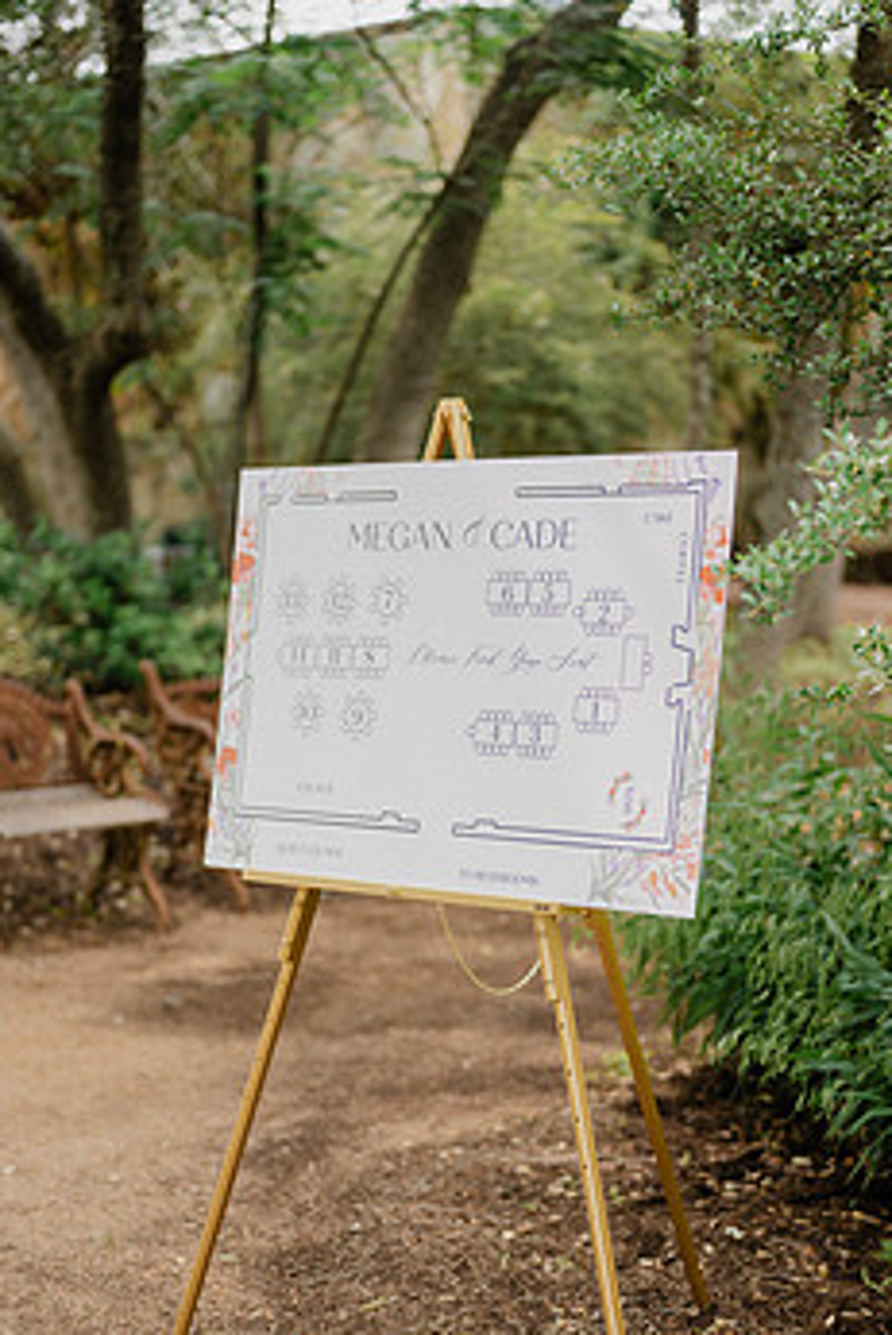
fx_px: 2413
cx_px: 471
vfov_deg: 30.8
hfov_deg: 20.9
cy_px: 837
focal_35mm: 65
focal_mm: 50
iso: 100
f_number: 2
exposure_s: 1/640
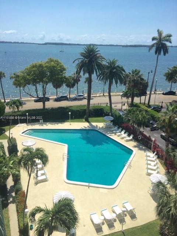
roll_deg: -1.5
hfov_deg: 48.2
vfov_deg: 61.7
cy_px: 118
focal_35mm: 29
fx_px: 198
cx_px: 88
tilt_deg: -18.8
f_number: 2.2
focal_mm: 4.15
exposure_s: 1/3049
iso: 32
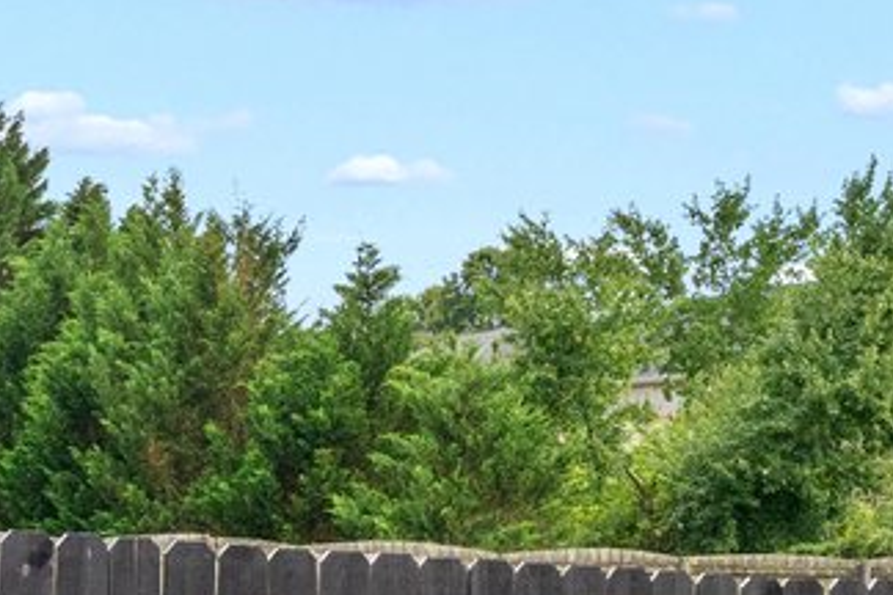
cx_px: -61
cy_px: 550
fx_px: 2583
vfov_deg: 13.0
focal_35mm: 104
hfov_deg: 18.9
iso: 200
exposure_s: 1/640
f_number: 9
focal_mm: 16.5
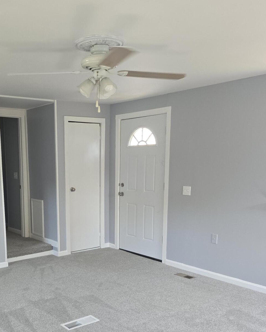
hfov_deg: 38.9
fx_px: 364
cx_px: 62
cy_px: 226
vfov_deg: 48.1
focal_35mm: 37
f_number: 1.7
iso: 125
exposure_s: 1/180
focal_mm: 6.3
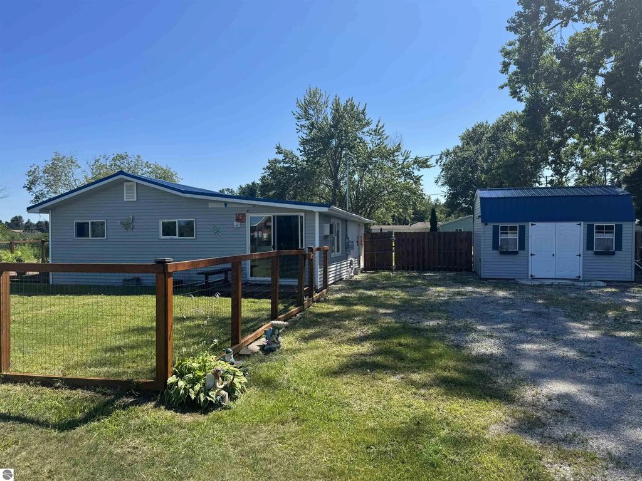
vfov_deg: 56.8
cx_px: 321
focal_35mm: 24
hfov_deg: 71.6
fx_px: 445
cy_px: 240
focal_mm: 6.76
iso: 80
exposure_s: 1/4310
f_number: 1.78
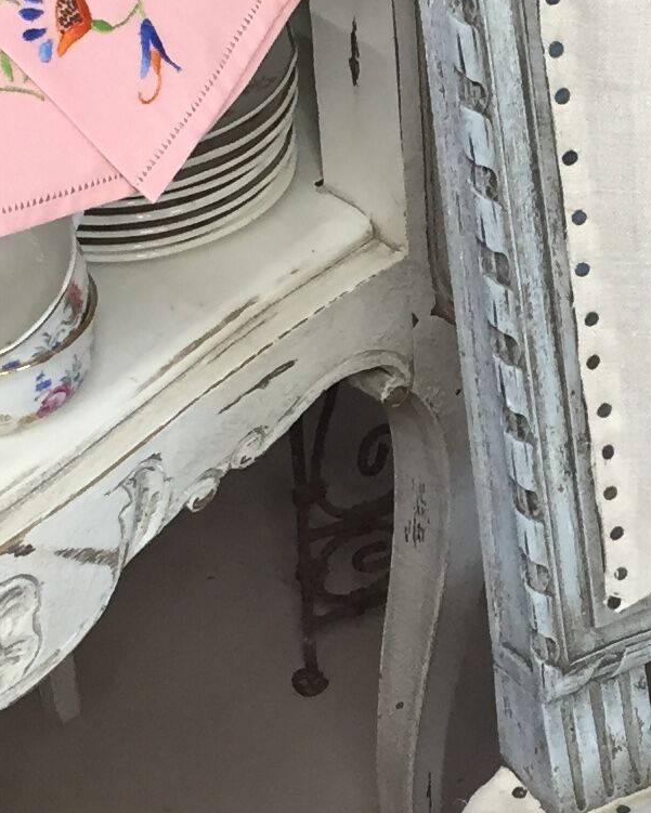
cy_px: 476
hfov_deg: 12.5
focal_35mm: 123
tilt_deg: -41.4
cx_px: 577
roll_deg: -1.2
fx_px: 2962
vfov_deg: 15.6
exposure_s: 1/33
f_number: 2.2
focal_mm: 4.15
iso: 50
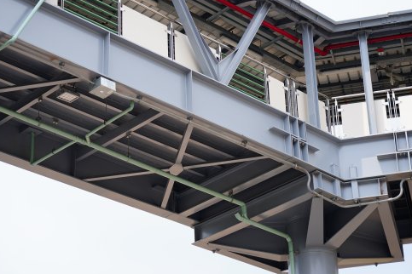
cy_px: 111
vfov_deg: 14.4
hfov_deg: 21.5
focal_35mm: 95
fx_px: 1087
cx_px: 211
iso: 100
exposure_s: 1/500
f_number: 4
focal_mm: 75
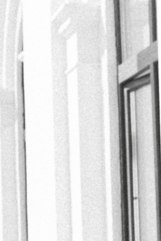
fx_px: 1080
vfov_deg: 12.7
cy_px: 191
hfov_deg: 8.0
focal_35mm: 161
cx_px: -198
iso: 160
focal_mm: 35
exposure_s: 1/1000
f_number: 4
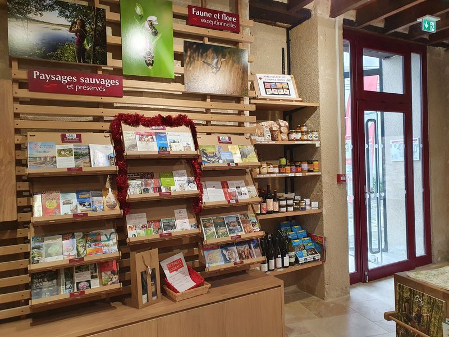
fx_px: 337
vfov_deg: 53.1
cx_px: 224
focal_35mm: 26
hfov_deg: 67.3
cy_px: 168
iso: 200
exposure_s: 1/50
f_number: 2.4
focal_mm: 4.32
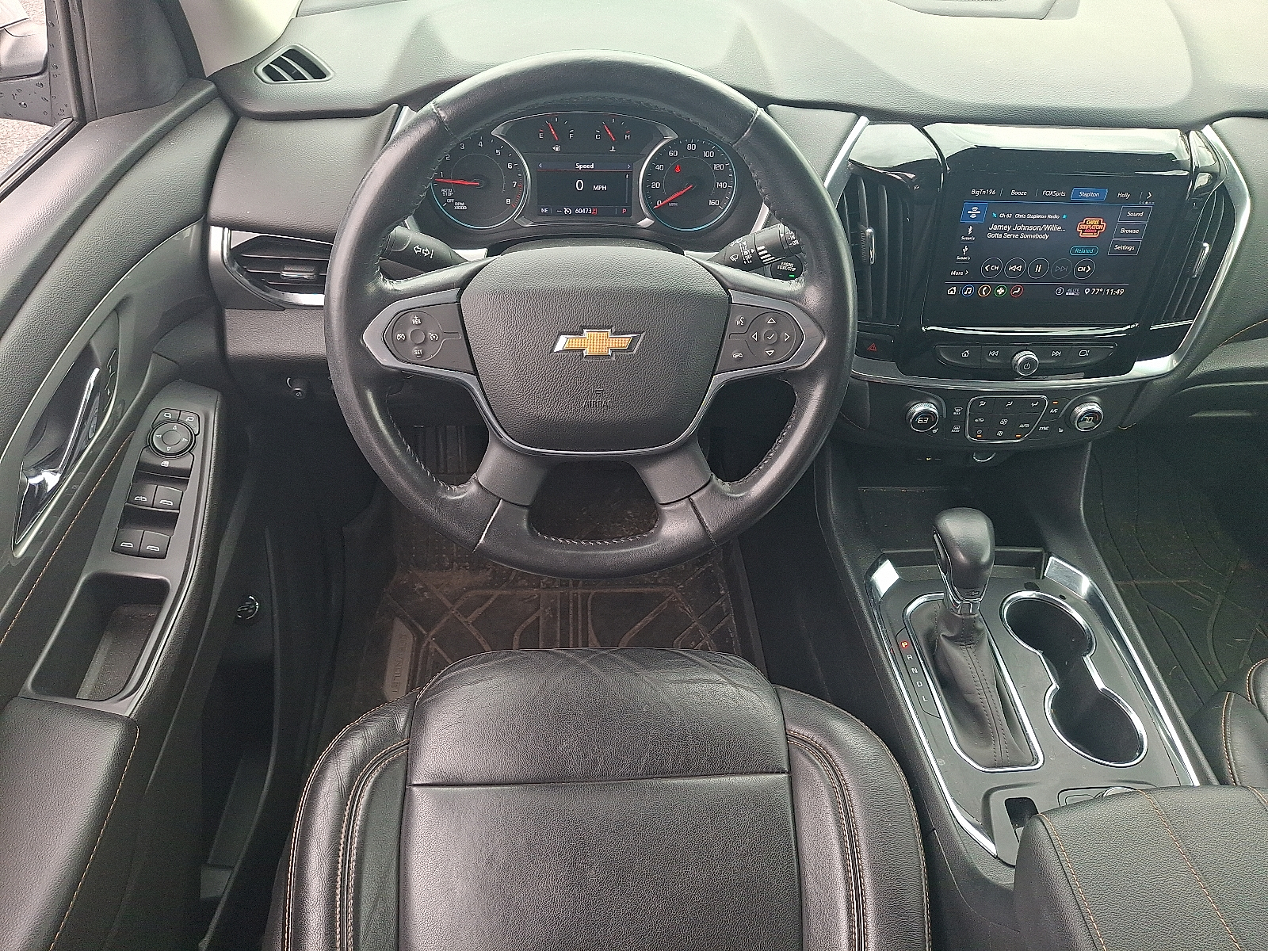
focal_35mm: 25
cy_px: 476
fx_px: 916
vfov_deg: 54.9
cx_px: 634
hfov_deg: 69.4
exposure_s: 1/143
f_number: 1.8
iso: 30
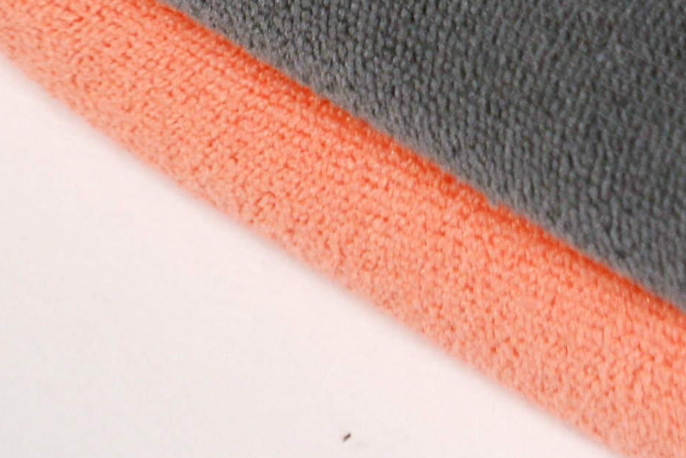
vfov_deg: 4.7
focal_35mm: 282
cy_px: -694
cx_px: 451
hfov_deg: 7.3
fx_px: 5376
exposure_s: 1/160
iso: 400
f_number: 5.6
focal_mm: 44
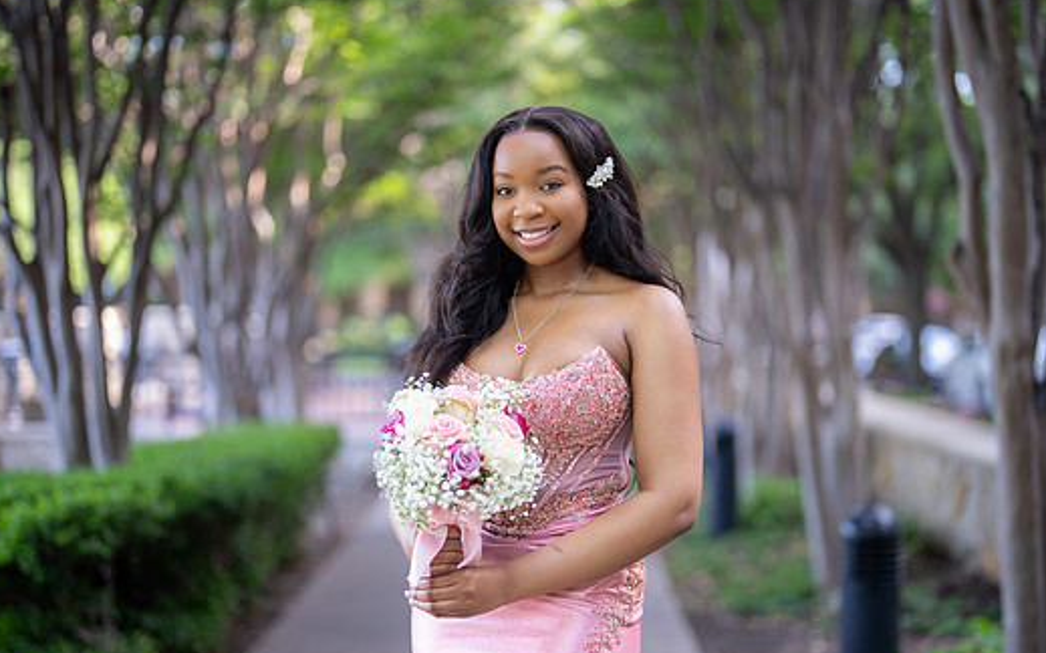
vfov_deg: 22.7
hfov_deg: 35.7
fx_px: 1624
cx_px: 566
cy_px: 364
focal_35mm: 57
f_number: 1.2
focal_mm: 50
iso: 250
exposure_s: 1/640
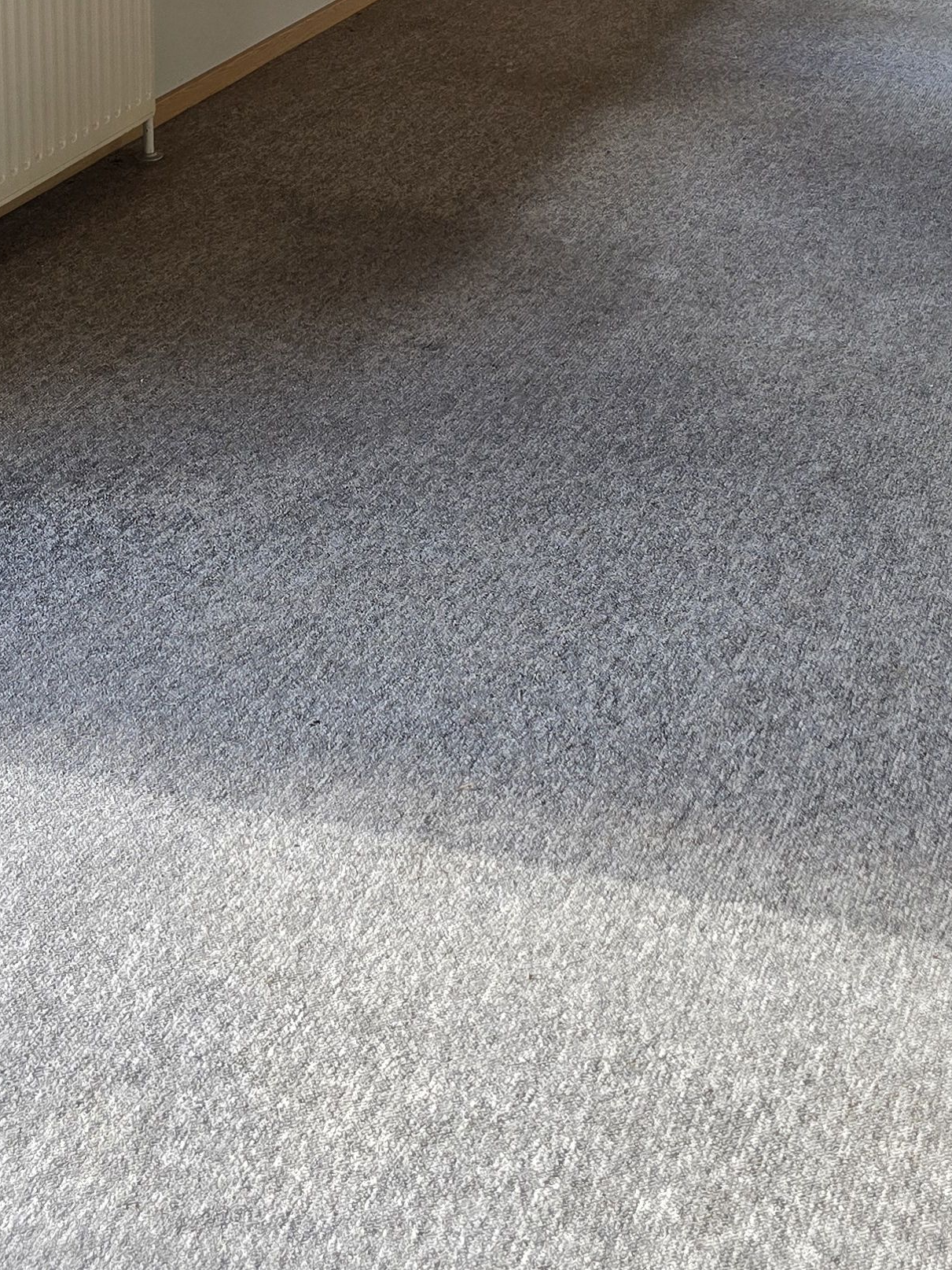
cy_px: -196
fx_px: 2090
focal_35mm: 57
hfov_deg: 25.5
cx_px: 634
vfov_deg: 29.7
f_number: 1.7
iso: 100
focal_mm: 6.3
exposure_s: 1/180
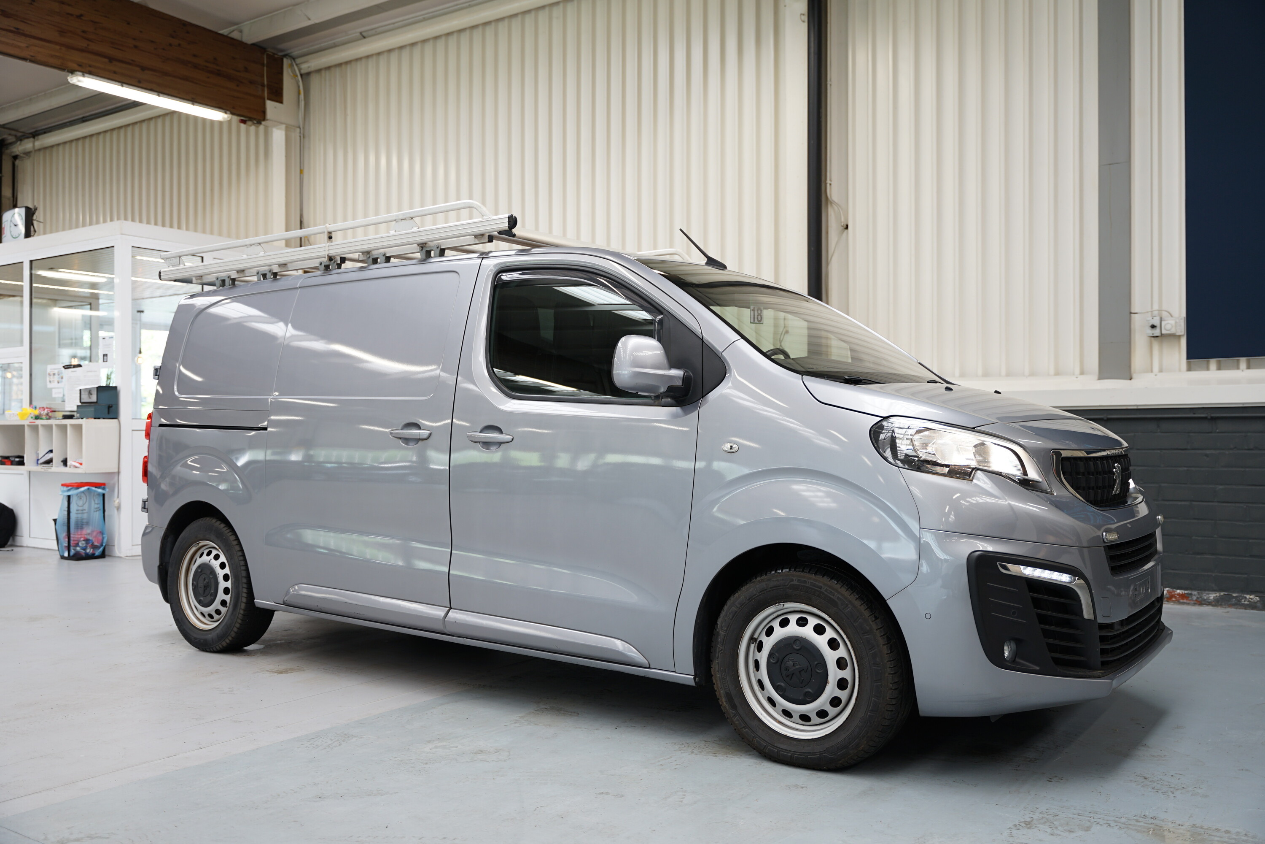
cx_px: 632
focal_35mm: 32
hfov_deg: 59.3
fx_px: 1110
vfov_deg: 41.6
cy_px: 422
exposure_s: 1/60
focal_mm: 31.6
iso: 160
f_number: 2.8
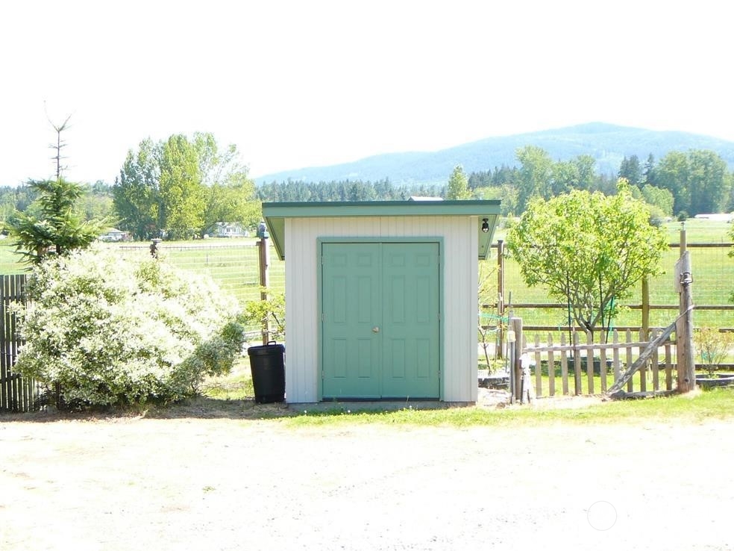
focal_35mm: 55
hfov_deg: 34.9
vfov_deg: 26.6
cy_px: 276
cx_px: 367
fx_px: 1166
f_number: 3.5
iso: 80
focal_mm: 8.2
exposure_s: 1/160
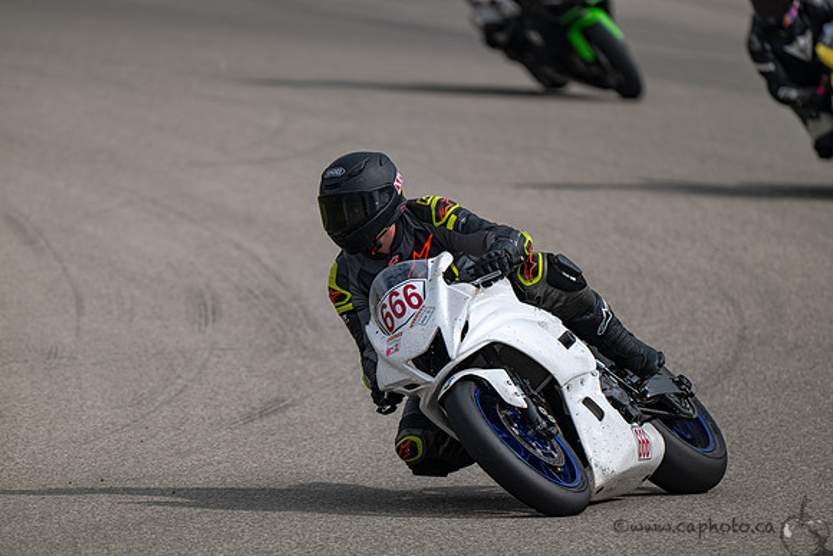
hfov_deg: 3.4
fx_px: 13886
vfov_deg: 2.3
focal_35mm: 600
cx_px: 416
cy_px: 278
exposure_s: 1/1250
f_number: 6.3
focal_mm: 600
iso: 140
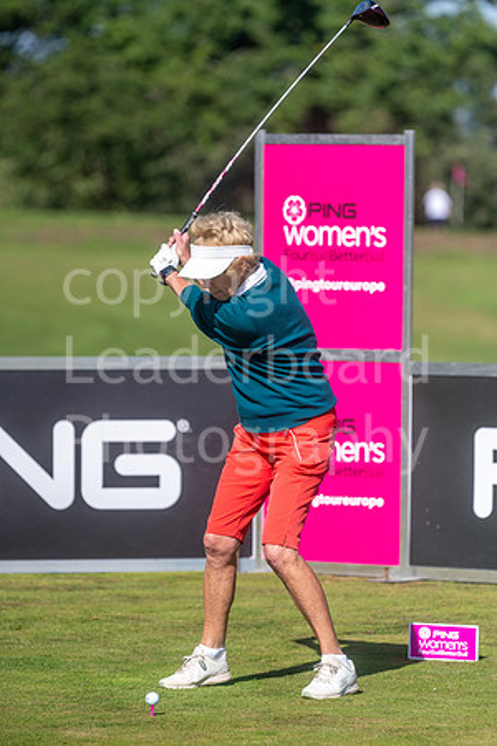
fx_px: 6212
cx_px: 248
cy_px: 373
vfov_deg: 6.9
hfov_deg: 4.6
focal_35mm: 300
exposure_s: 1/4000
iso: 500
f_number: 5
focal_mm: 300
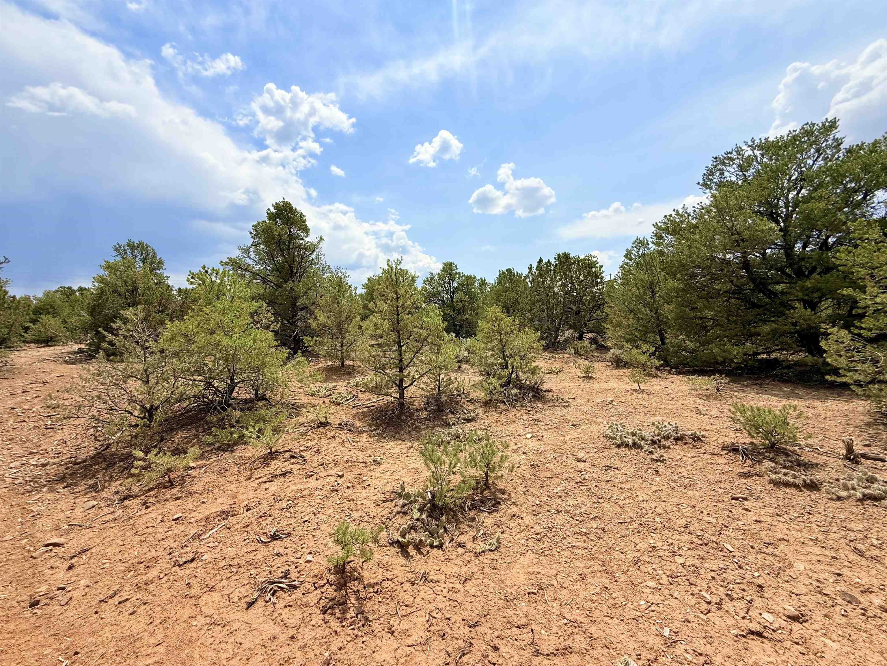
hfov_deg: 102.1
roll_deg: +3.1
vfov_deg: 85.7
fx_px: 359
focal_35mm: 14
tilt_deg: +1.9
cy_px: 333
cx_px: 444
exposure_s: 1/3289
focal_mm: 2.22
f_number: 2.2
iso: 50
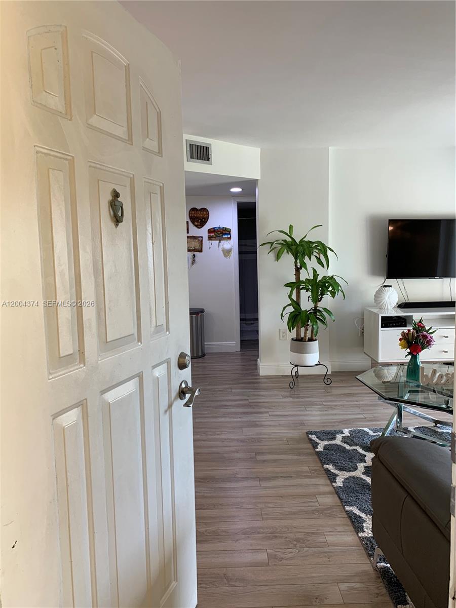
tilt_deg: -5.2
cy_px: 304
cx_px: 228
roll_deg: +0.6
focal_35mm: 26
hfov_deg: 53.1
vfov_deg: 67.3
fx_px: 457
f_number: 1.8
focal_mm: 4.25
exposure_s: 1/63
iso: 100
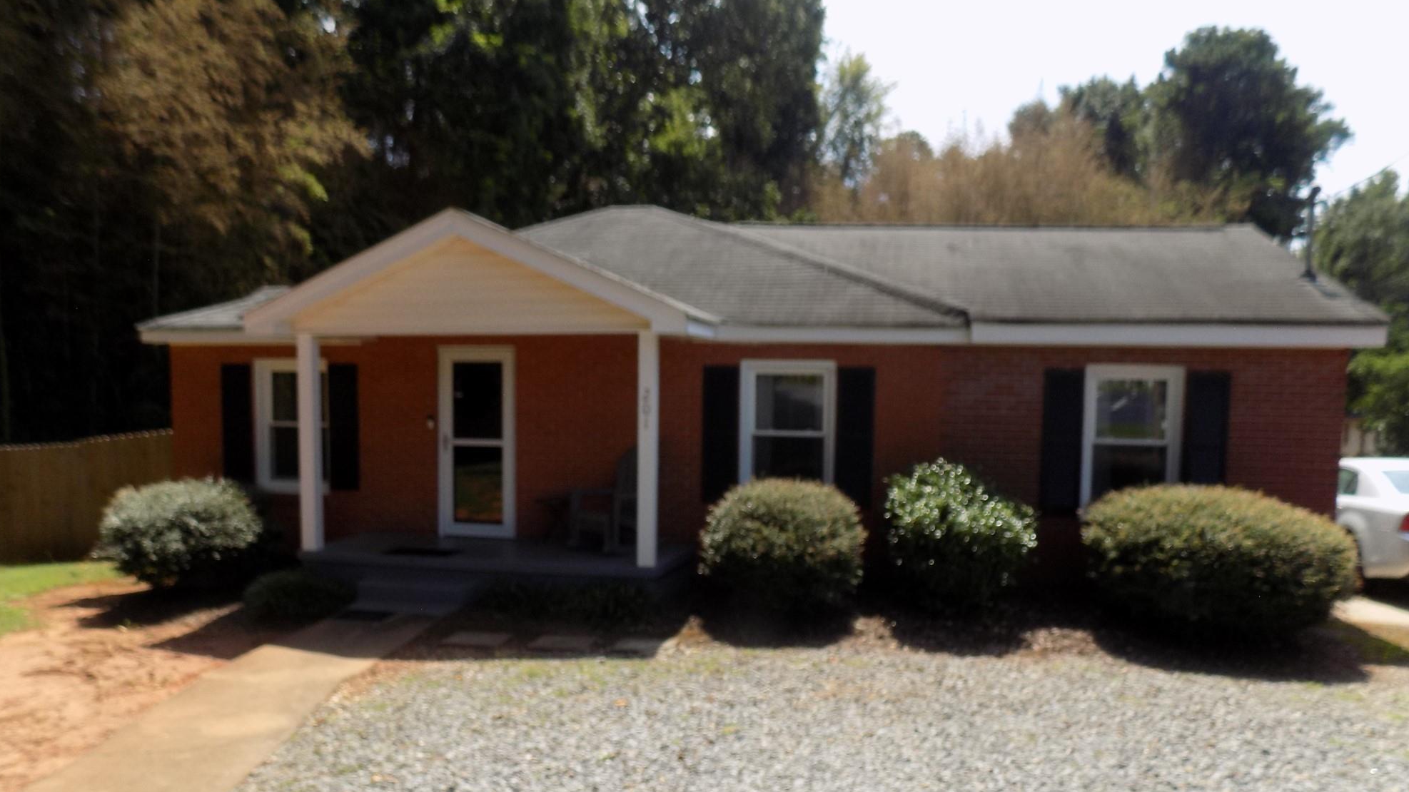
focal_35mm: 26
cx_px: 713
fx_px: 971
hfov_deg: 71.9
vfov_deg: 44.1
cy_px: 487
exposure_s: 1/640
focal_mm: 4
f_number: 3.1
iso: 80
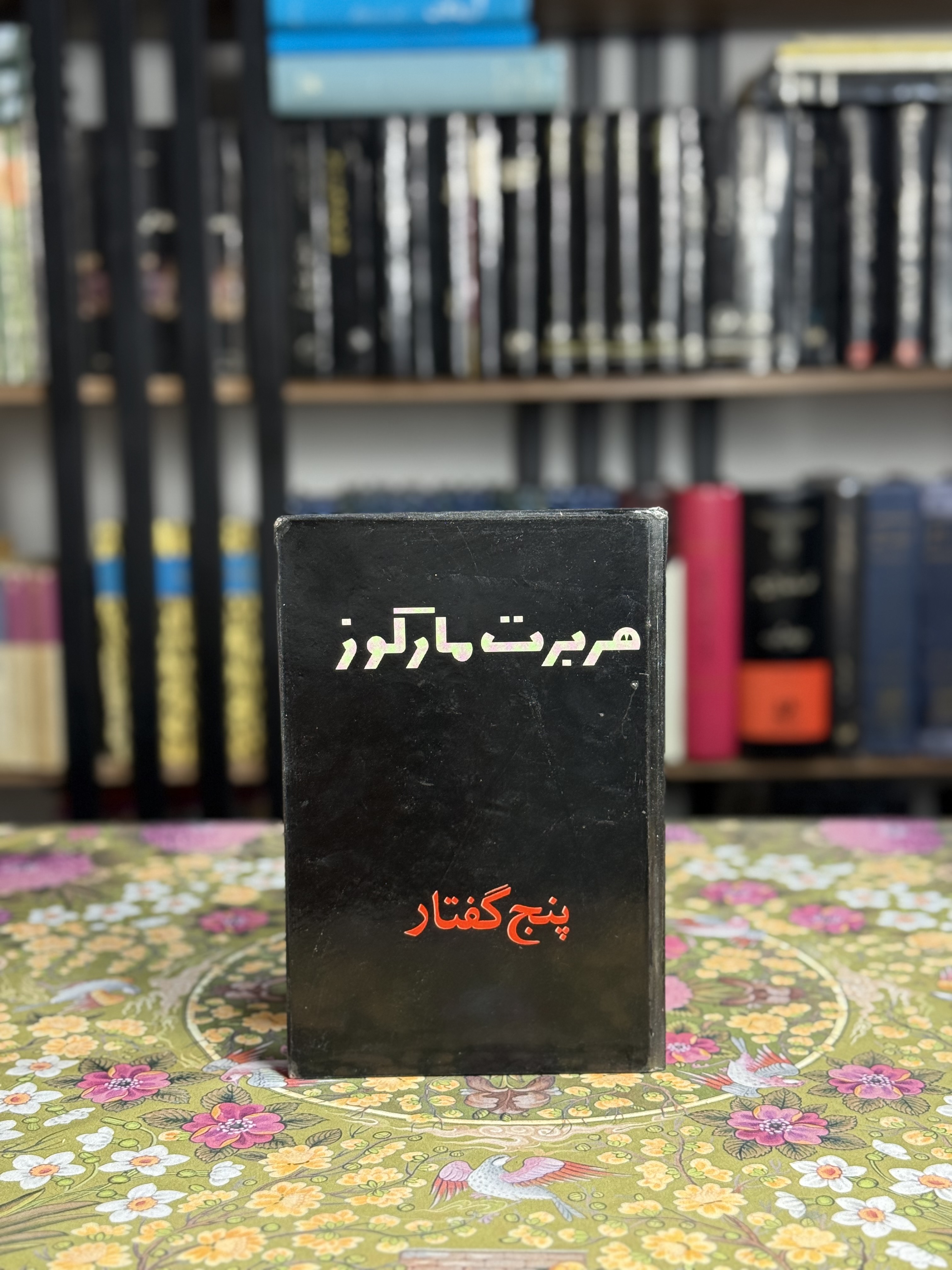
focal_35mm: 48
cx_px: 476
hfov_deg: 30.3
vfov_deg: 39.7
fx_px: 1760
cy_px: 635
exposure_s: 1/100
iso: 200
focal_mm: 6.76
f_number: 1.78
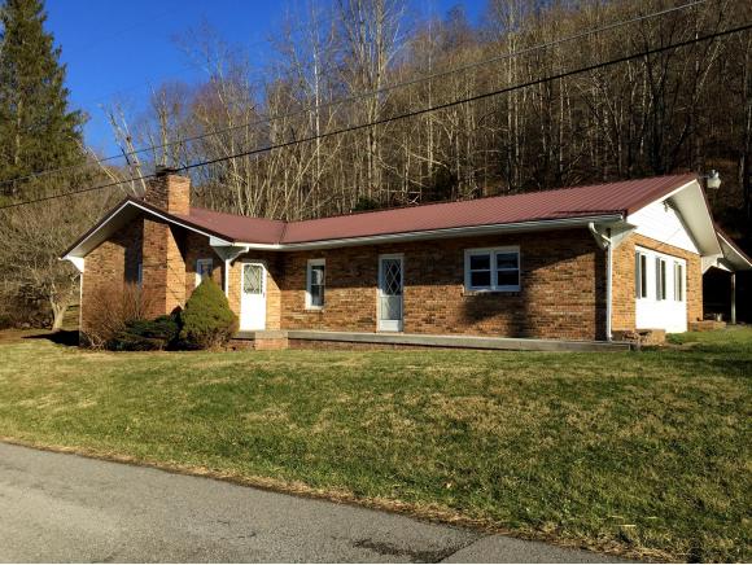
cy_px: 282
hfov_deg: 61.6
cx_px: 376
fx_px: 631
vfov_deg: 48.3
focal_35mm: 29
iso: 32
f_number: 2.2
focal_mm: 4.15
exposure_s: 1/1464
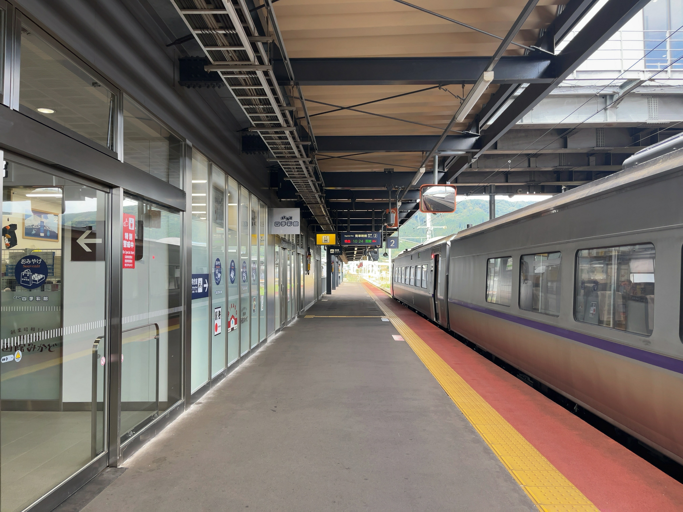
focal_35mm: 26
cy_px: 256
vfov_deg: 53.1
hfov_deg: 67.3
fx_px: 513
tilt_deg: +0.8
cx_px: 342
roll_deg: +0.3
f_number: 1.6
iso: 50
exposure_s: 1/122
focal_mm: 5.1
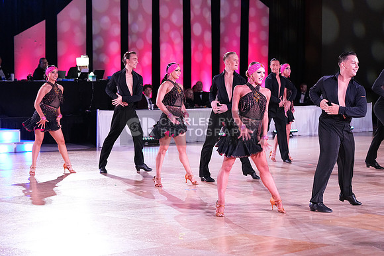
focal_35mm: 95
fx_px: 1014
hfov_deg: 21.5
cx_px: 192
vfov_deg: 14.4
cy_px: 128
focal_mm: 95
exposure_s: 1/320
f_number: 4.5
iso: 5000
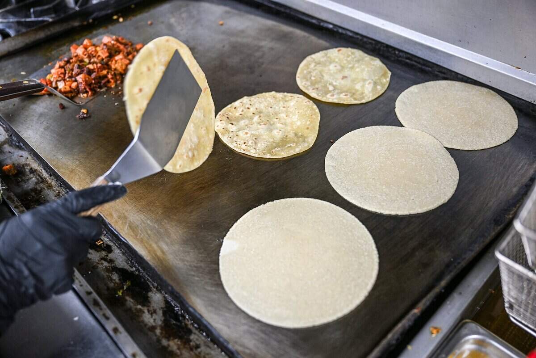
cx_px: 268
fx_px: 477
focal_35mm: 32
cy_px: 179
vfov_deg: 41.1
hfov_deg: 58.7
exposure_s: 1/200
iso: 640
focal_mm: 32
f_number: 2.8
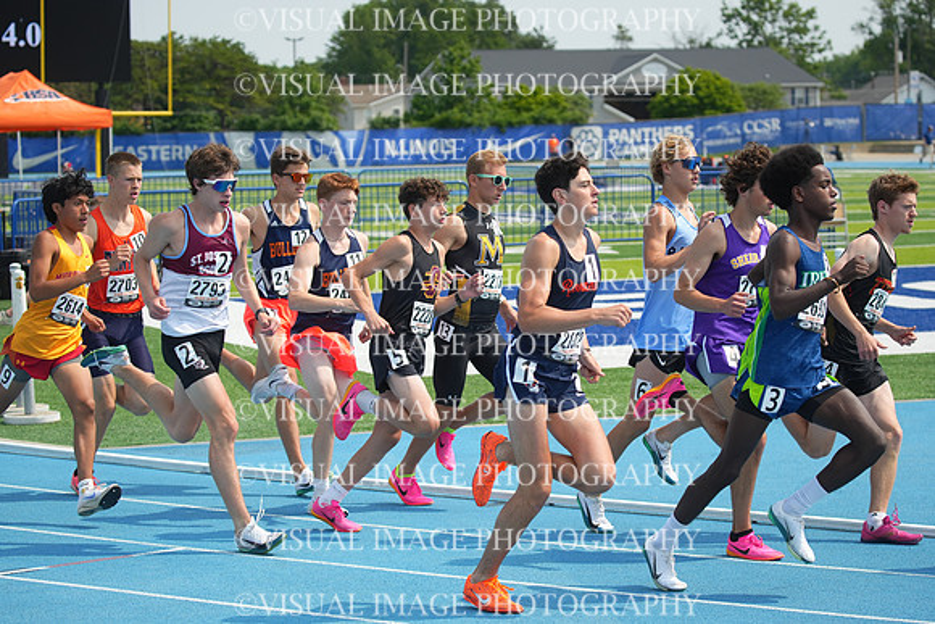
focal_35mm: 120
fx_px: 3117
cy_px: 312
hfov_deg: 17.1
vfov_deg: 11.4
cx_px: 468
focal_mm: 120
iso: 500
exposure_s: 1/2500
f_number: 5.6
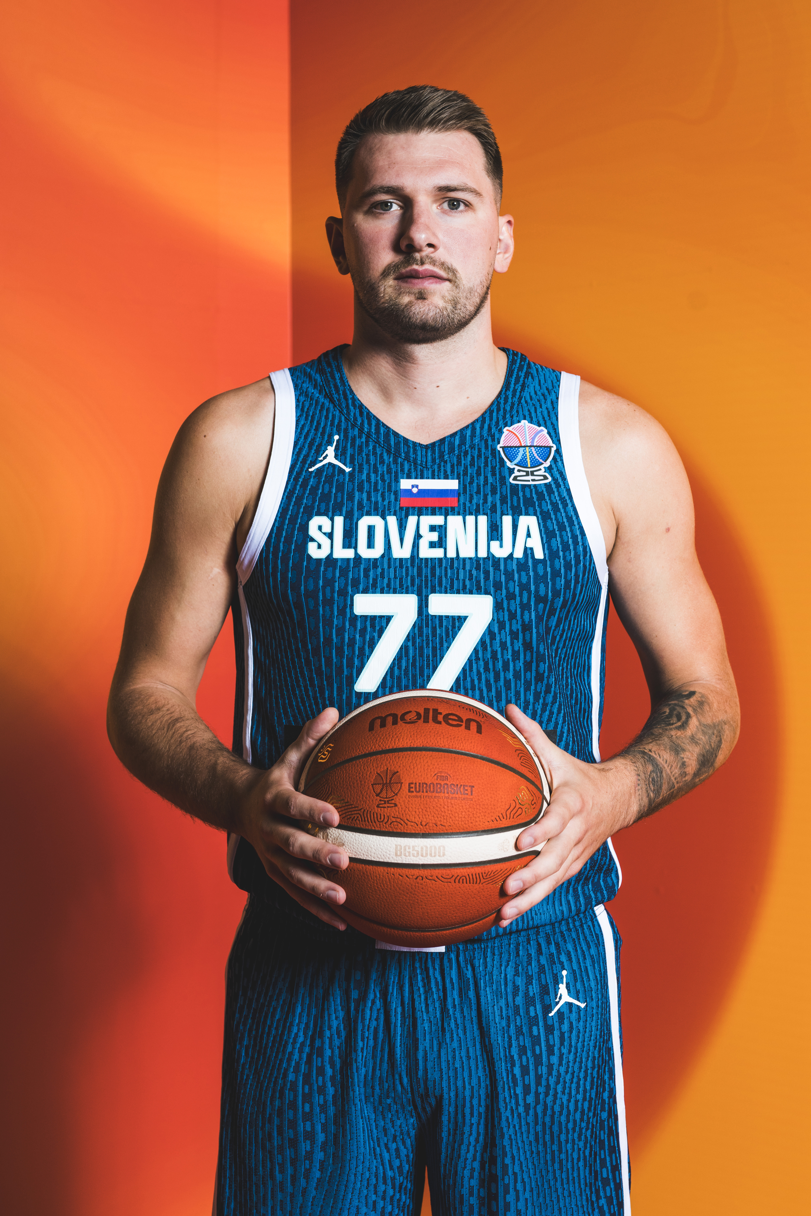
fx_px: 1689
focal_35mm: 50
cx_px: 406
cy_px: 608
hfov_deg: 27.0
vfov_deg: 39.6
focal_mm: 50
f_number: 5
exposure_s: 1/200
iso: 160
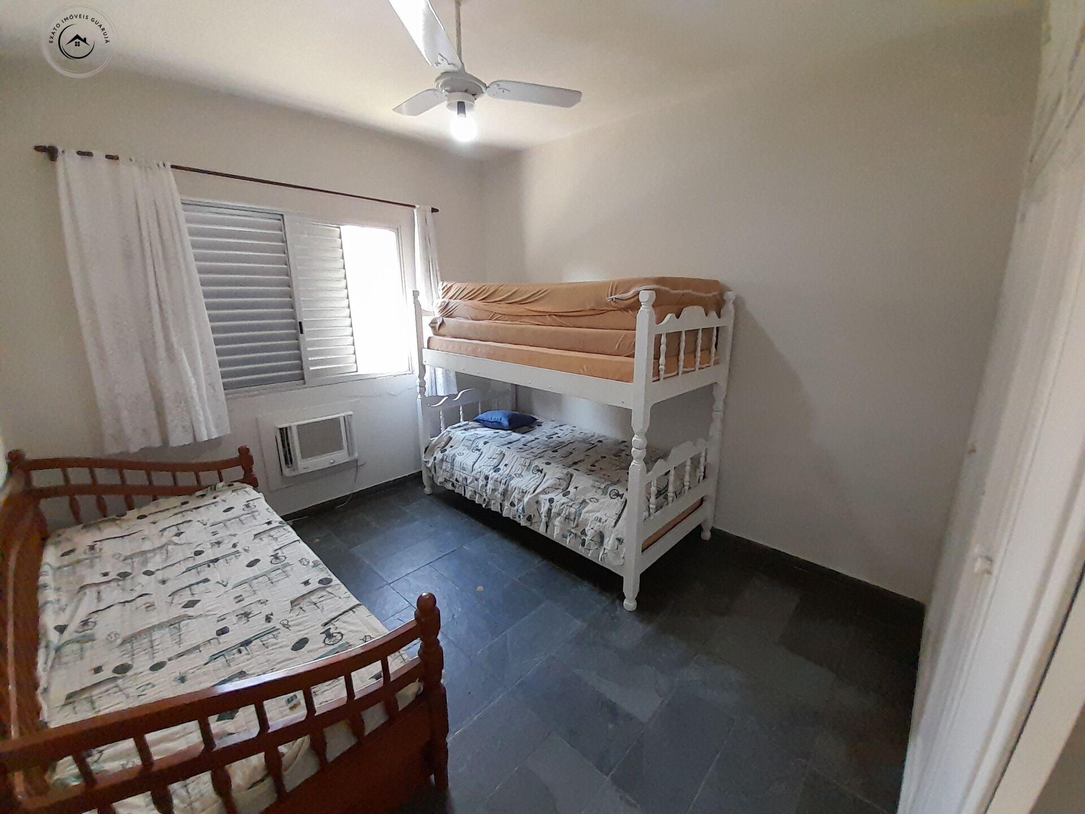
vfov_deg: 89.9
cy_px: 407
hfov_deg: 106.2
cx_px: 542
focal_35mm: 13
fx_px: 407
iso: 200
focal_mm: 1.13
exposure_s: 1/50
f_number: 2.2
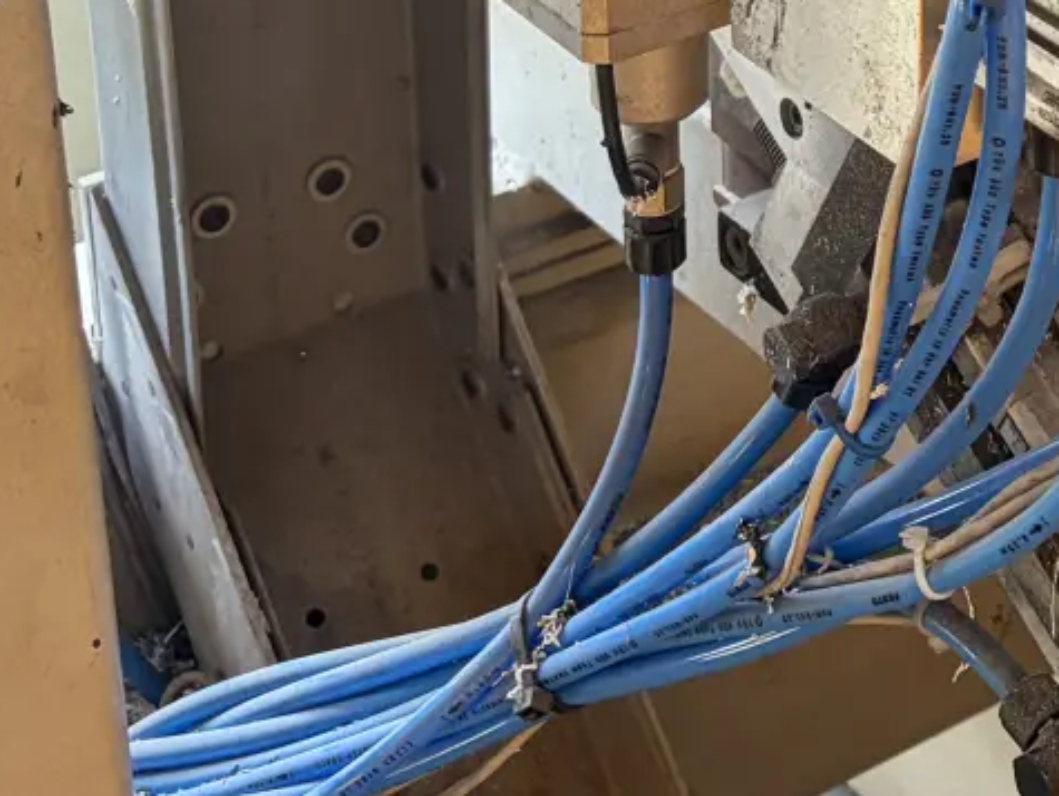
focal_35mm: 105
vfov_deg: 13.3
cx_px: 1460
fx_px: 3215
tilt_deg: -20.7
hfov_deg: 17.3
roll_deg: -4.2
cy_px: -395
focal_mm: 5.96
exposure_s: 1/60
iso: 125
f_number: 1.6
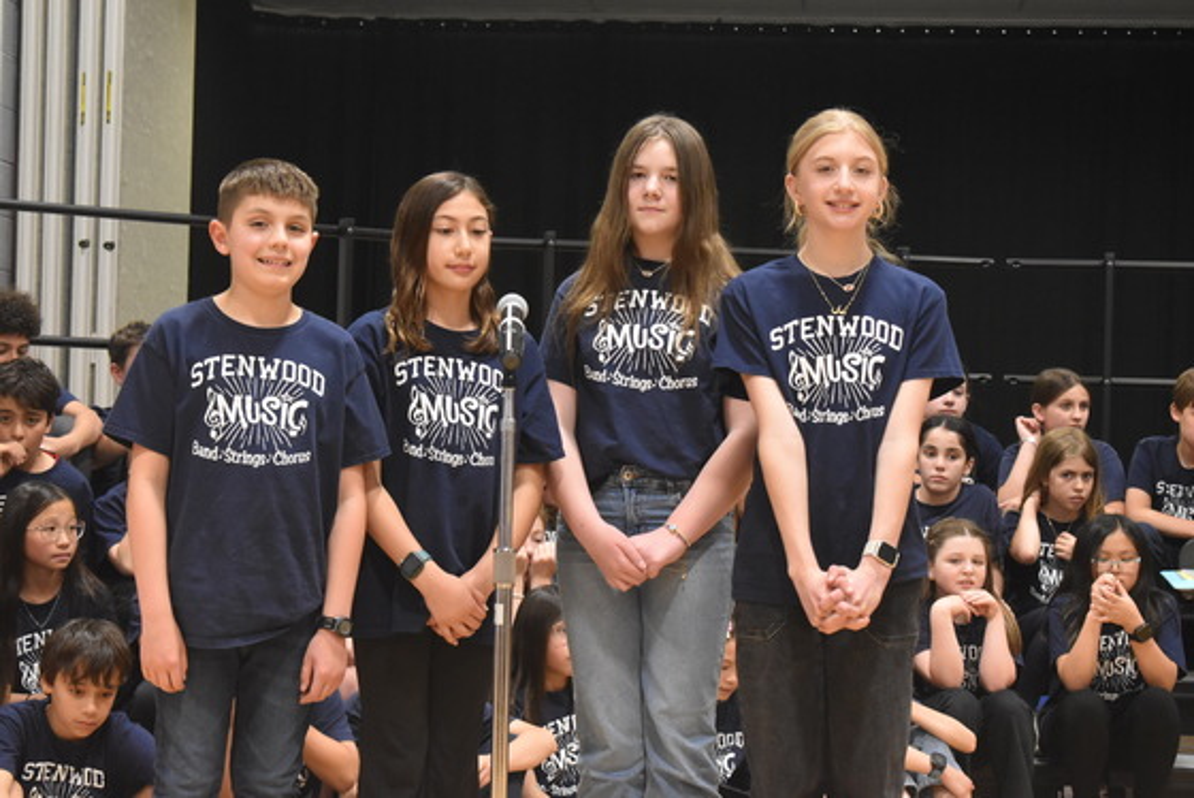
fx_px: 2738
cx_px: 597
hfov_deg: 24.6
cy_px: 399
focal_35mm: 82
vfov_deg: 16.6
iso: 3200
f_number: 5.6
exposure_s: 1/60
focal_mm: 55
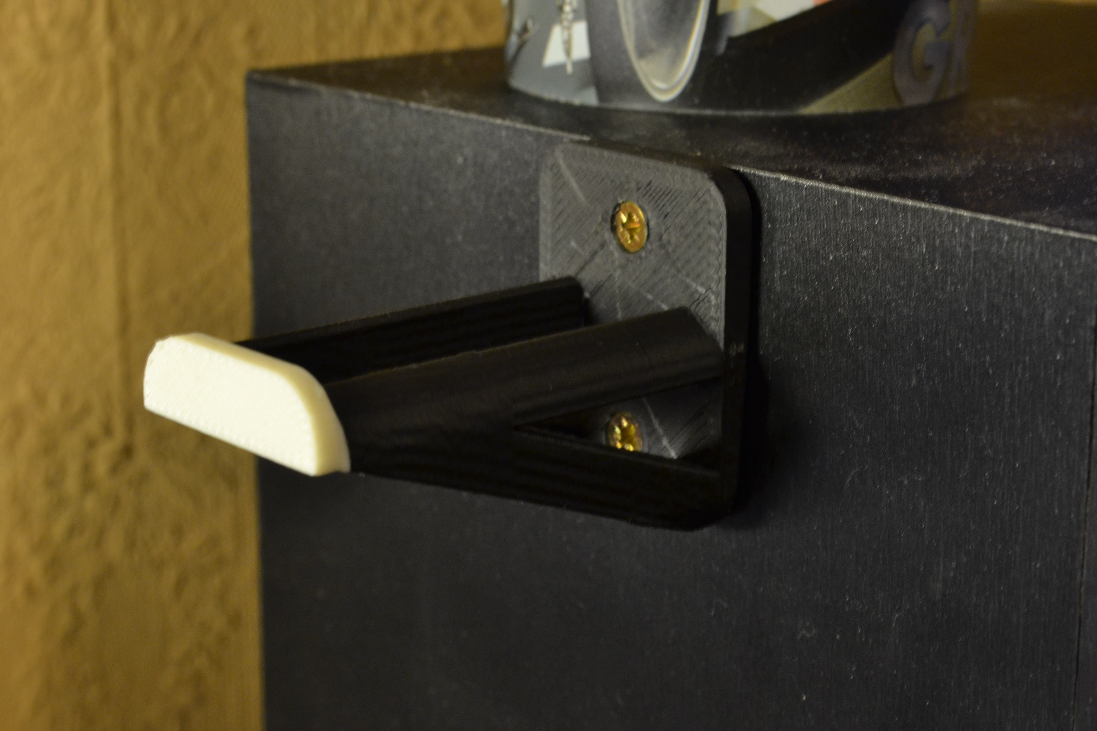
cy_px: 366
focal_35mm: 82
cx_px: 548
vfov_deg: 16.6
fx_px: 2514
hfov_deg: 24.6
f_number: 14
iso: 800
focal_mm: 55
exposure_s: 1/2
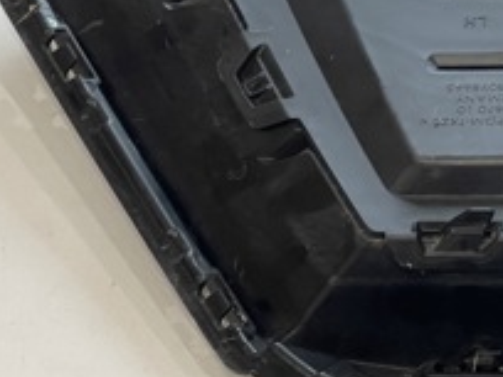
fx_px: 2921
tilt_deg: -46.6
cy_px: 48
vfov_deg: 7.4
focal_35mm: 201
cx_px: 656
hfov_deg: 9.7
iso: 160
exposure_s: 1/50
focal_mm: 7.5
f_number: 2.2
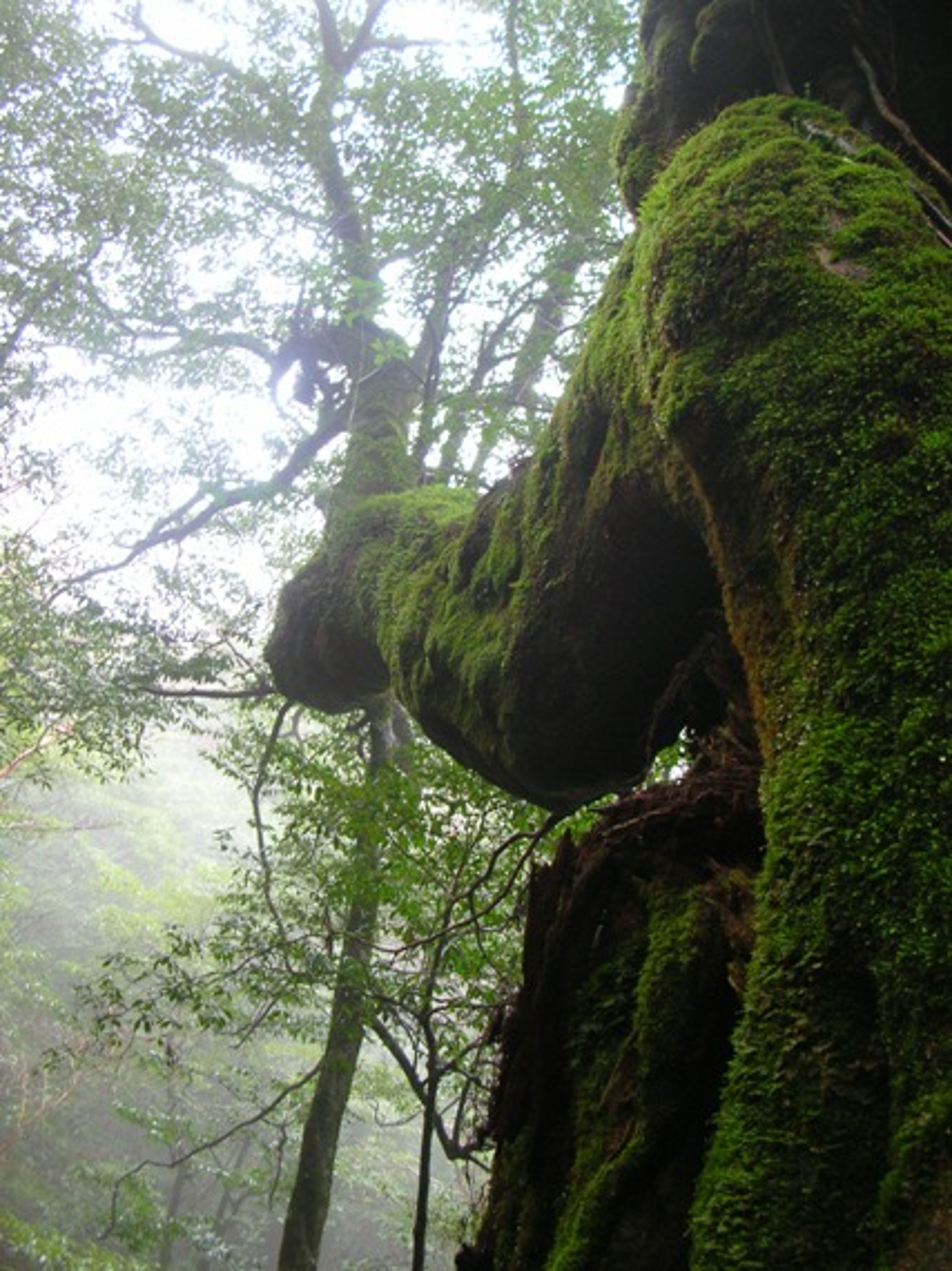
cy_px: 636
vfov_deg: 52.6
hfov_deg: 40.7
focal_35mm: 35
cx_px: 476
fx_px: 1284
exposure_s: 1/21.6
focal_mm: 5.8
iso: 50
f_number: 2.8
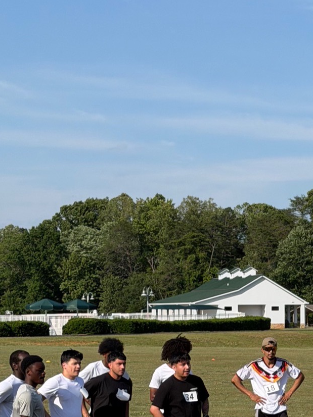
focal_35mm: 124
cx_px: 355
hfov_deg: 11.7
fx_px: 1496
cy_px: 288
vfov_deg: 15.9
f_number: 1.78
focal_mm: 6.76
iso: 64
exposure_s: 1/5587
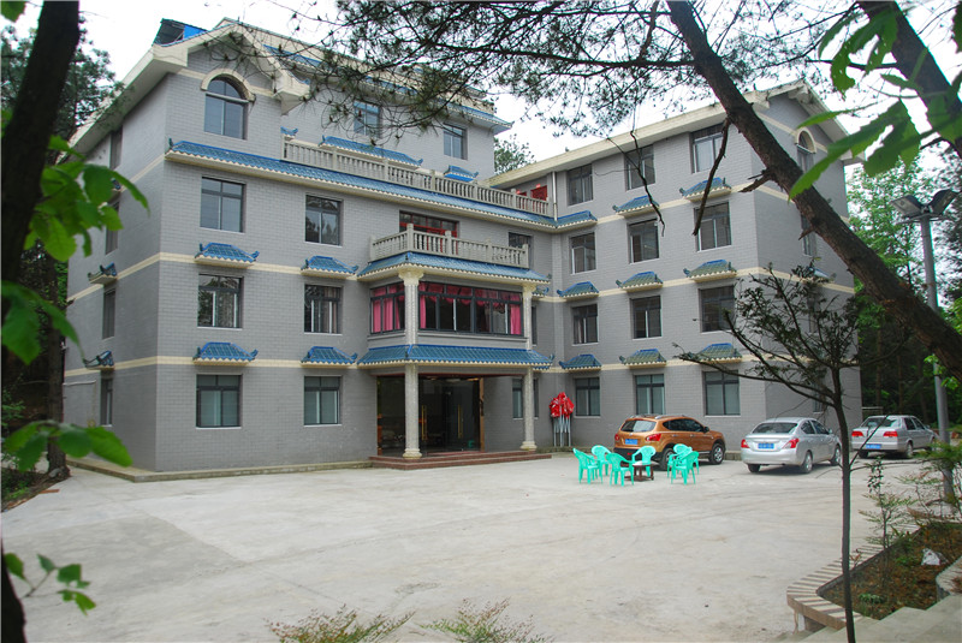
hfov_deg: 67.3
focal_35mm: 27
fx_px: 722
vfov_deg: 48.0
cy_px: 322
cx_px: 481
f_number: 4.5
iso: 100
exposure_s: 1/125
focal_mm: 18
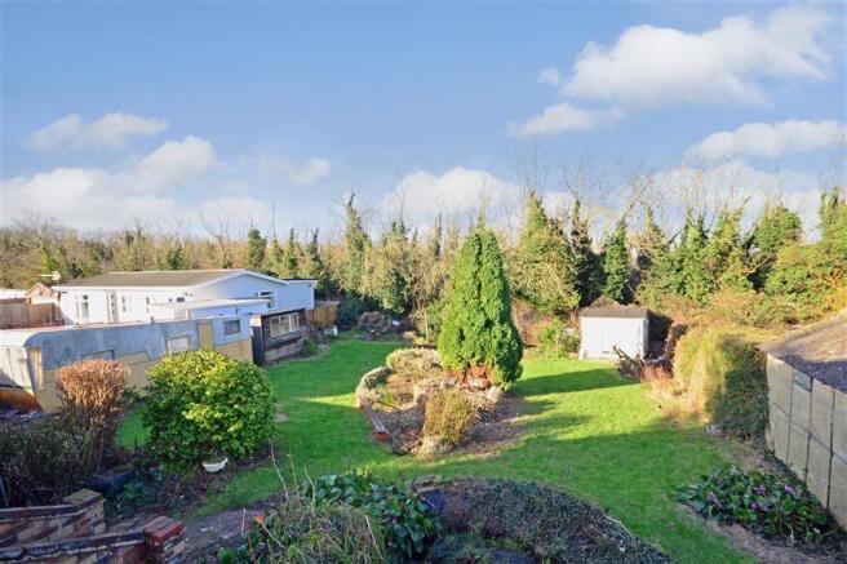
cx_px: 424
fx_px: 388
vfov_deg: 72.0
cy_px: 282
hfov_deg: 95.0
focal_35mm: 16
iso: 400
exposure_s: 1/200
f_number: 9
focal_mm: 11
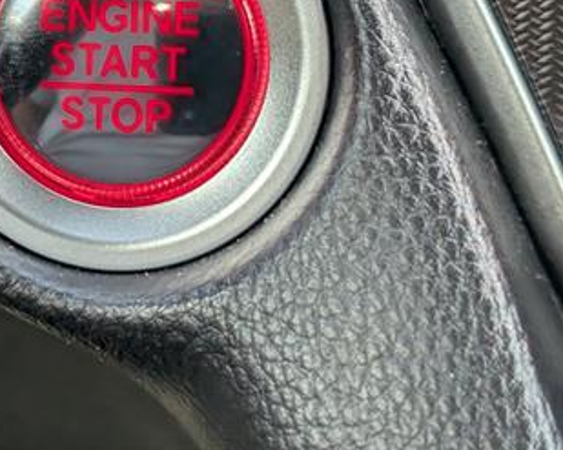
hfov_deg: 19.1
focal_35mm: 99
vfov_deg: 15.3
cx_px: 77
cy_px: 16
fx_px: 1649
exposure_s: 1/625
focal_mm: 6.9
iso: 243
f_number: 1.68
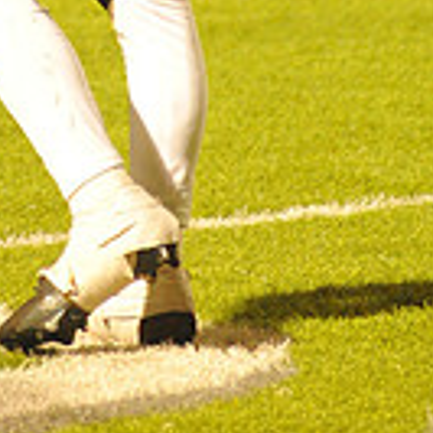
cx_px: 111
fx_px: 10487
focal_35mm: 741
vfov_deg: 2.4
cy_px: -466
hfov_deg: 2.4
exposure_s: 1/200
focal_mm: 200
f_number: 5
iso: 6400
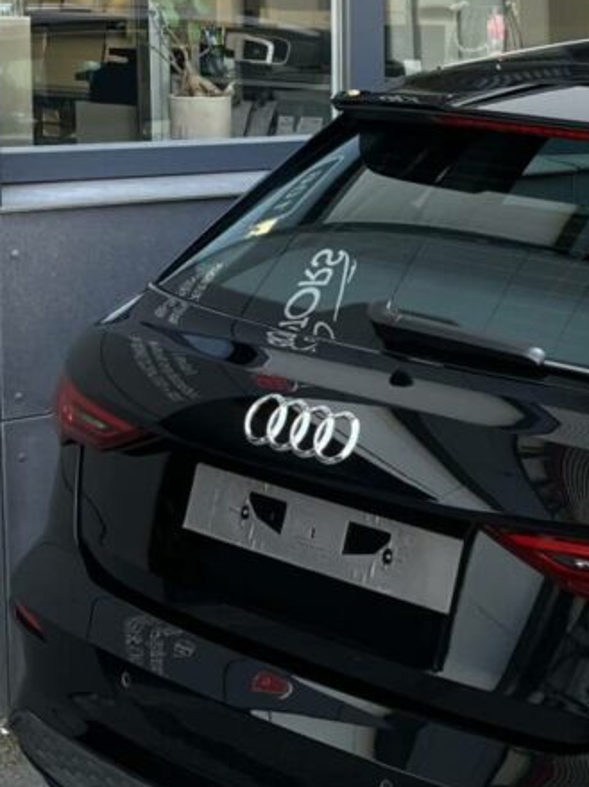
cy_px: 319
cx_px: 573
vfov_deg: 21.5
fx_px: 2066
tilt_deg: -9.6
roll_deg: -0.9
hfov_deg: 15.9
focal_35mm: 91
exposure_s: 1/139
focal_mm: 5.1
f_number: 1.6
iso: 32
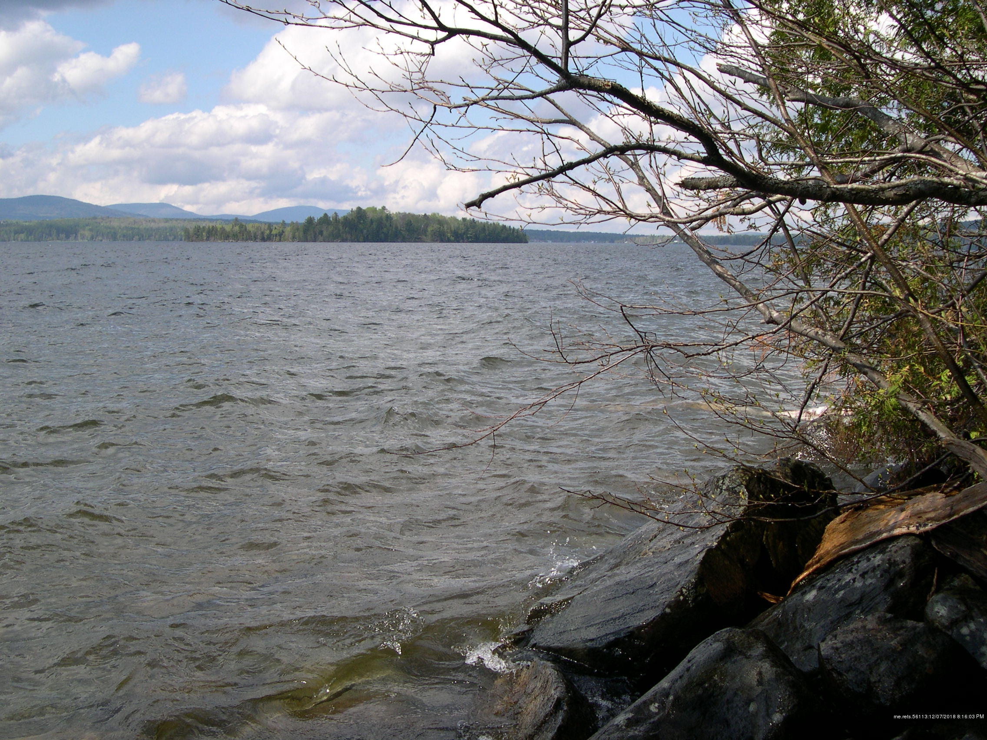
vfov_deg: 37.7
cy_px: 370
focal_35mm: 38
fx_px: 1083
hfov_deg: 49.0
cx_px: 494
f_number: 7.6
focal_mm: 8
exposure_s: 1/166
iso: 100
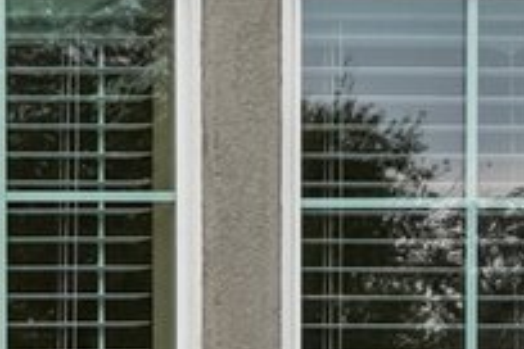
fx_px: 3697
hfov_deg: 6.6
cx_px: -1533
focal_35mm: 254
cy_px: 708
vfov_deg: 5.3
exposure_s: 1/50
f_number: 8
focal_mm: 32
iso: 100
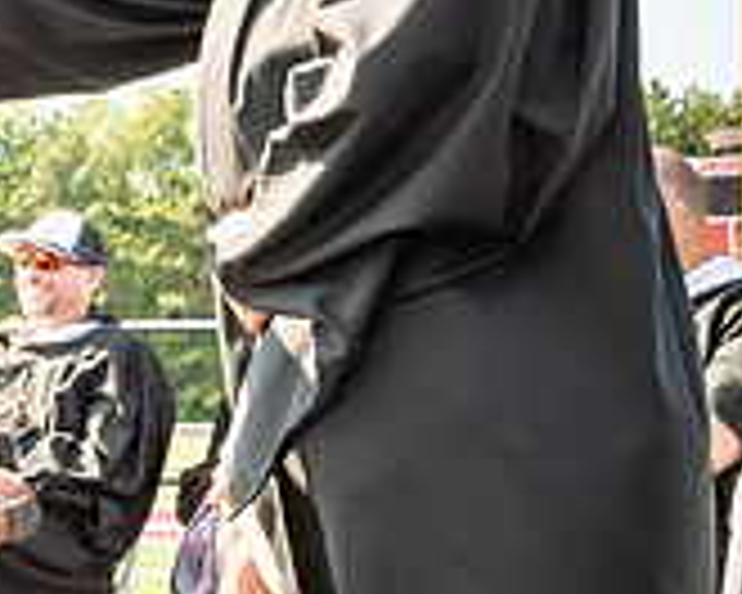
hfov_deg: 16.9
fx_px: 2152
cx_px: -497
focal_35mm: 98
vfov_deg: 15.7
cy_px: 356
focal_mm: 17
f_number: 7.1
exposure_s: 1/500
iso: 200
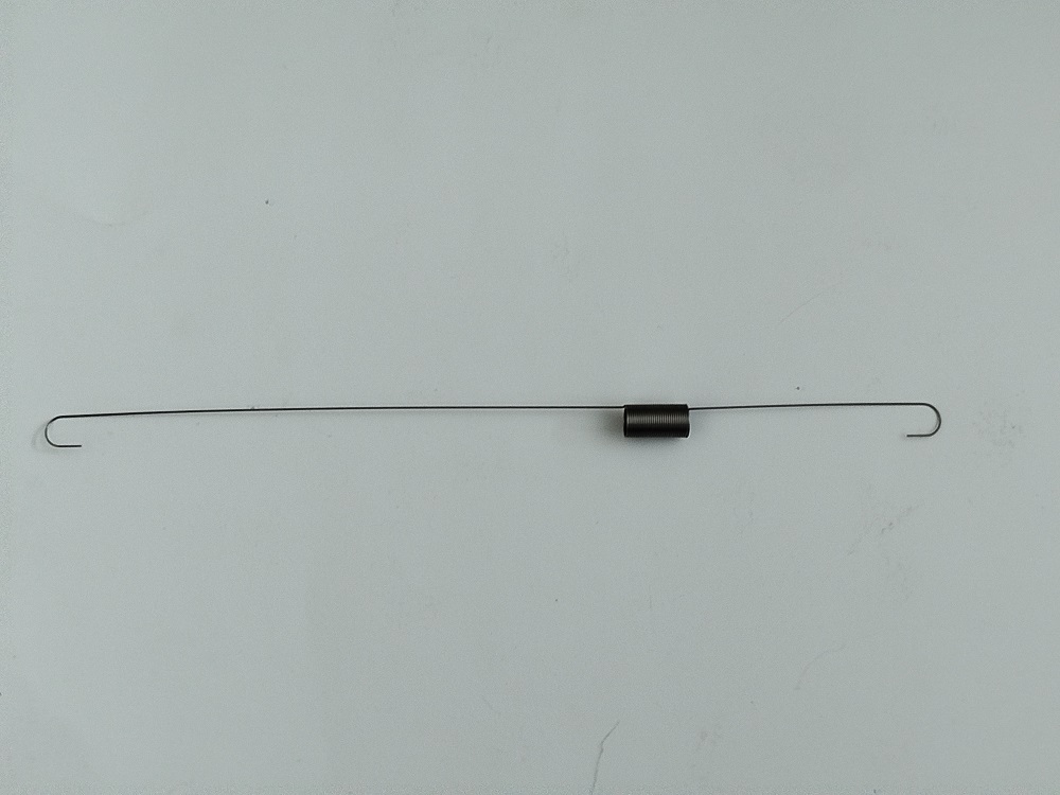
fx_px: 1470
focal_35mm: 48
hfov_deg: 39.7
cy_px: 398
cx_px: 530
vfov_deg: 30.3
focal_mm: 5.31
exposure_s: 1/33
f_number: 1.7
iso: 500
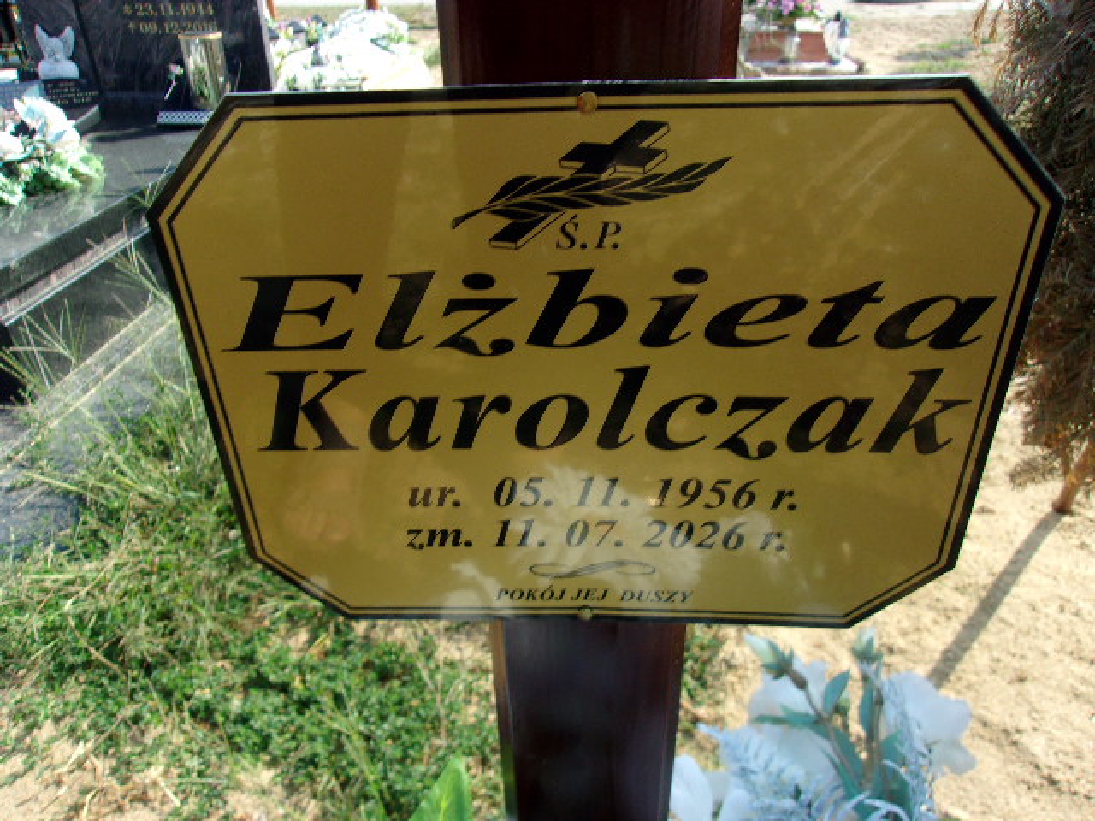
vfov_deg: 51.4
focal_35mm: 27
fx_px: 854
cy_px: 410
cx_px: 548
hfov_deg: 65.3
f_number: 10.4
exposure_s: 1/42
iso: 80
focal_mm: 4.9
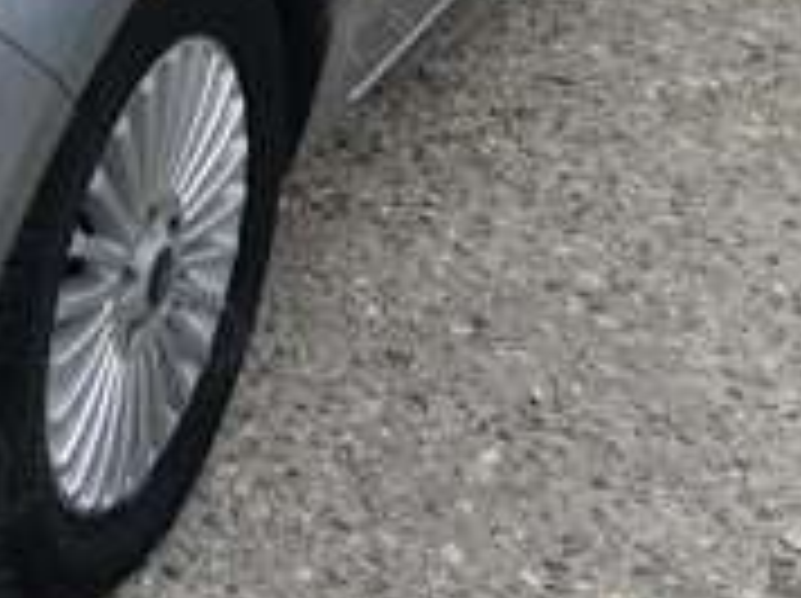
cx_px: -356
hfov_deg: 18.1
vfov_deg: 14.5
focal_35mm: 98
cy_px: -130
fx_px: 2265
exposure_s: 1/1421
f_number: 1.8
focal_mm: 4.75
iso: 100
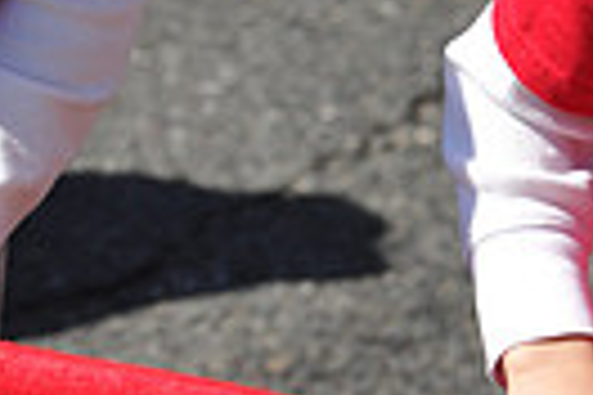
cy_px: -386
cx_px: -261
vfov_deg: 4.4
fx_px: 5057
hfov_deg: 6.6
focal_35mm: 307
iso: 200
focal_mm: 70
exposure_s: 1/800
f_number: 5
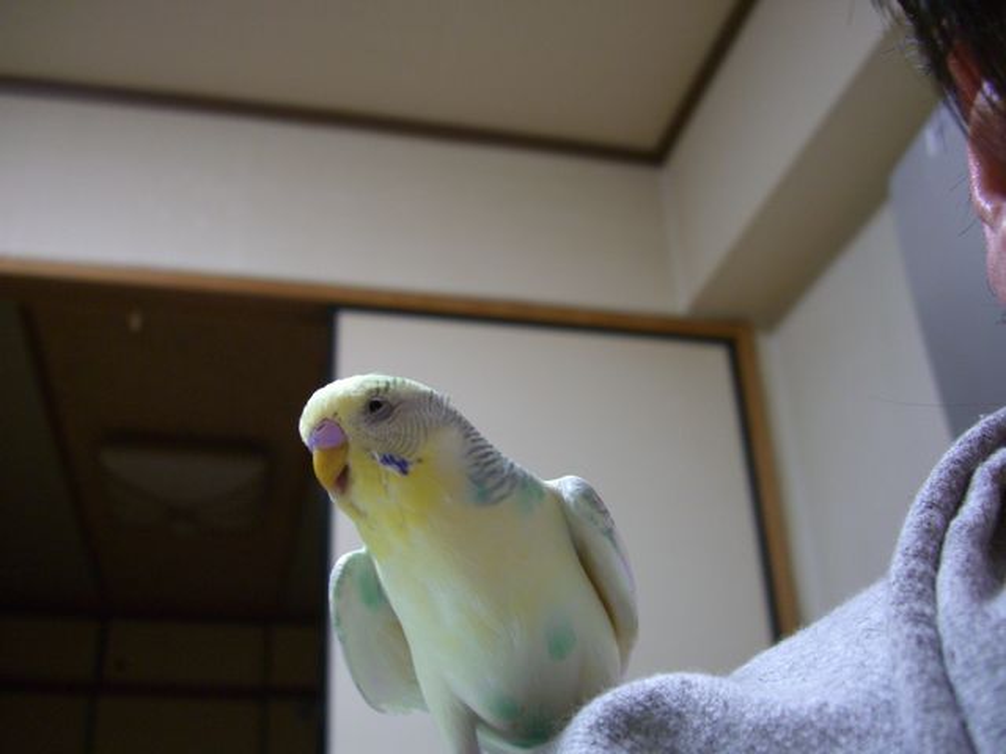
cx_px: 503
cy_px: 377
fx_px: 1104
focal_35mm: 38
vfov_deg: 37.7
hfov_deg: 49.0
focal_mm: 7.9
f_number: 2.8
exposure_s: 1/20
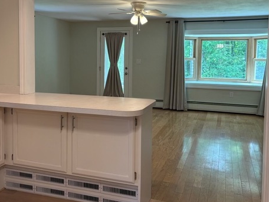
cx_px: 114
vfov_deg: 37.6
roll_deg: -0.1
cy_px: 80
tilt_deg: -3.7
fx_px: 295
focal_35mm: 38
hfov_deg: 48.8
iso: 160
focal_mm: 5.96
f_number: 1.6
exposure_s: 1/120
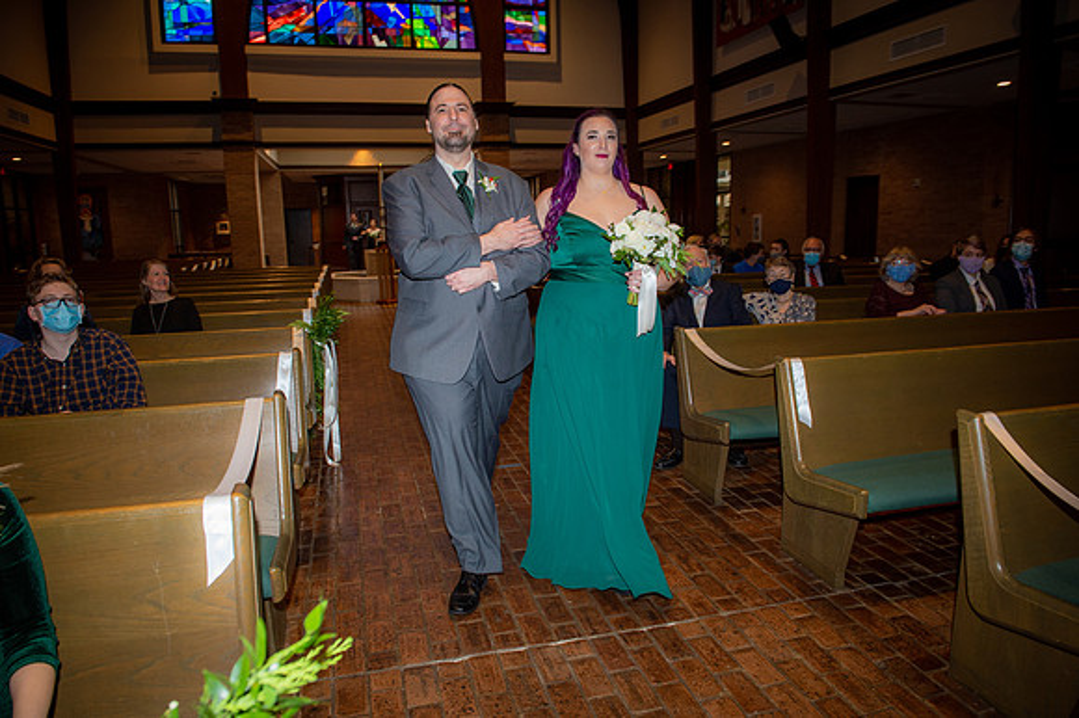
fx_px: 719
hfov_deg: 73.8
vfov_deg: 53.1
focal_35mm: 24
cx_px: 540
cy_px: 359
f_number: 5.6
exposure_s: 1/160
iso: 1250
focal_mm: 24
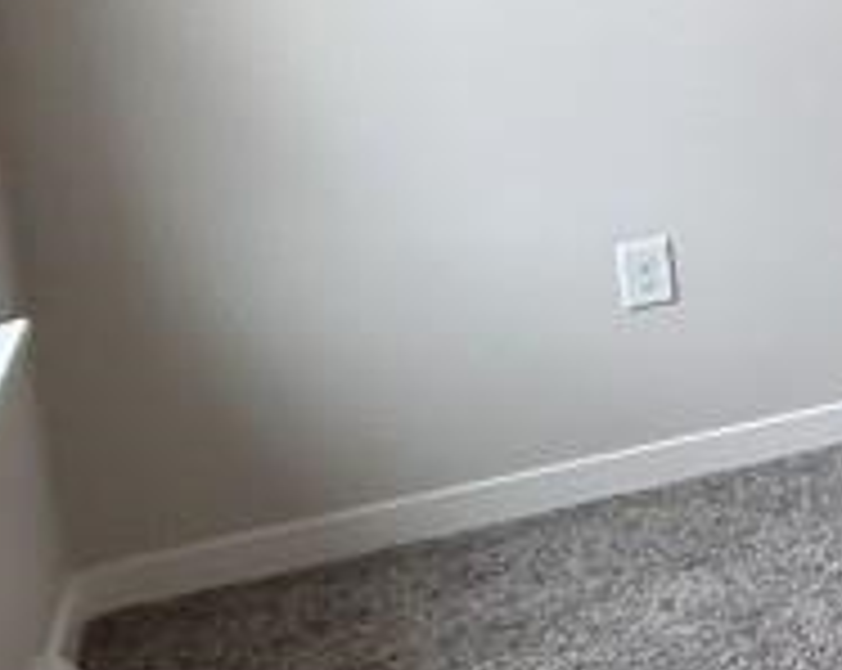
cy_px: -27
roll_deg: +0.6
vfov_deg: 19.7
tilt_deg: -7.4
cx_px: 2053
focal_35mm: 75
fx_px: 1866
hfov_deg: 14.7
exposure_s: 1/120
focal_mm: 2.22
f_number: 2.2
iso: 320
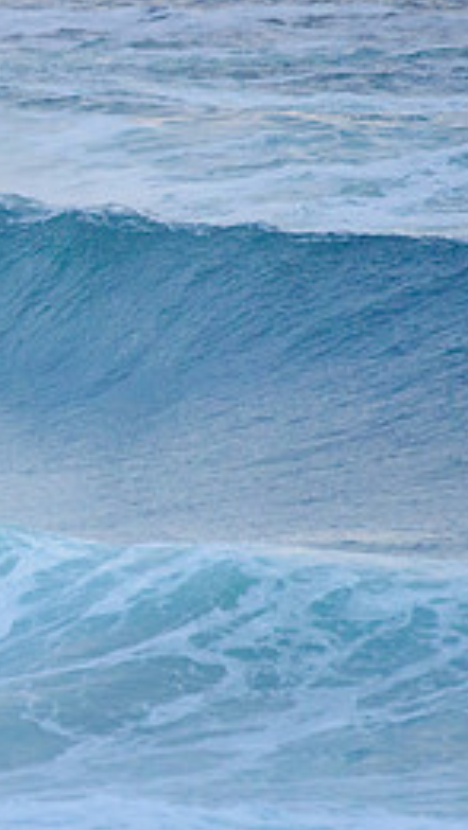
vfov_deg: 1.5
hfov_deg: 0.9
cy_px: 224
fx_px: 31451
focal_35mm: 1427
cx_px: -515
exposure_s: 1/2000
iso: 1400
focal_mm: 500
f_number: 5.6
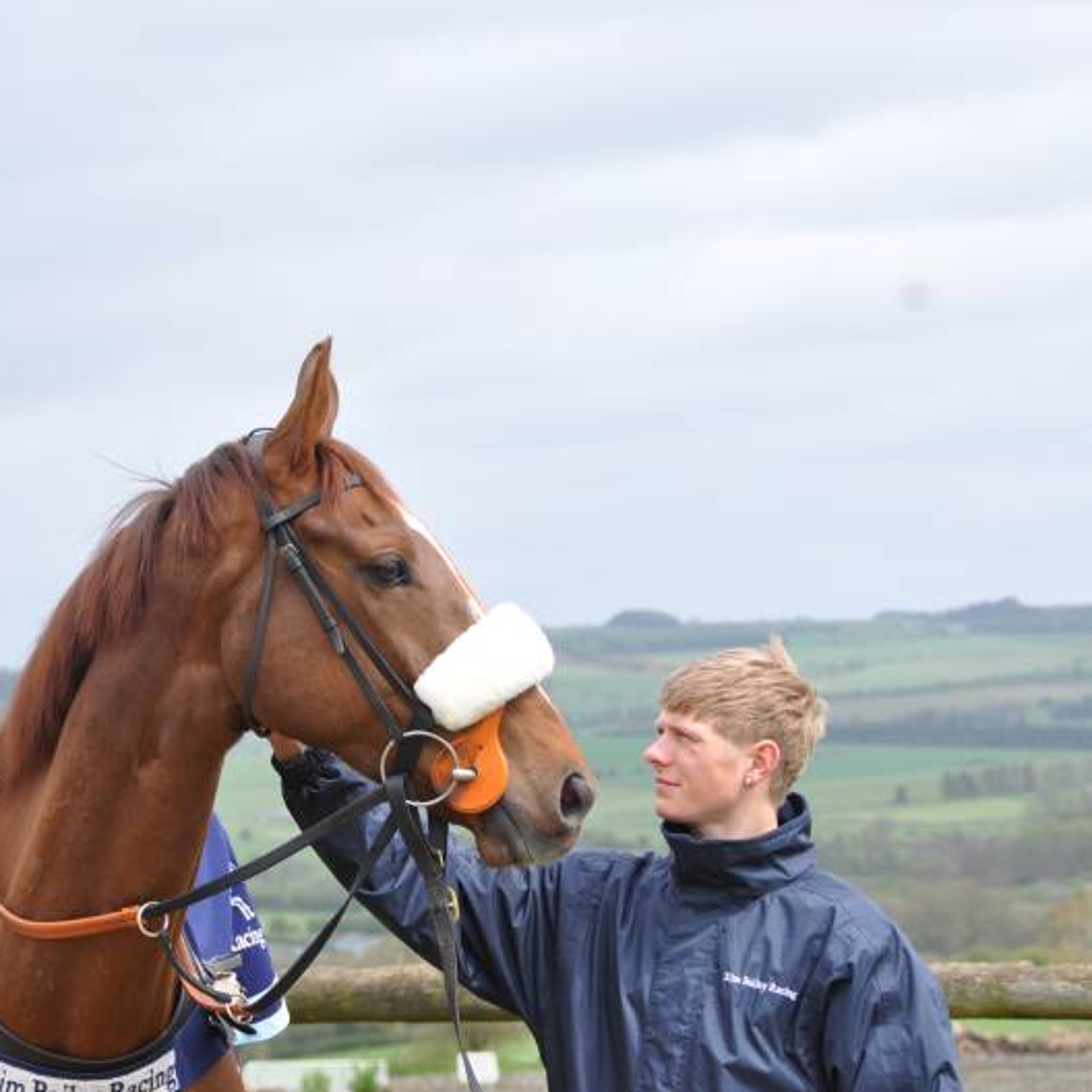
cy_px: 547
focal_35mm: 135
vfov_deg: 12.9
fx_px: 4818
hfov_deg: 12.9
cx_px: 519
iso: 200
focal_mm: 70
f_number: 9
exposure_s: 1/320
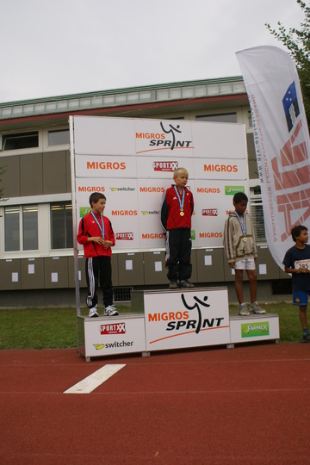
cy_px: 232
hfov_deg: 36.9
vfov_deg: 53.1
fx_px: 465
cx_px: 155
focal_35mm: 36
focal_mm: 24
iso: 100
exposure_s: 1/200
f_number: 4.5
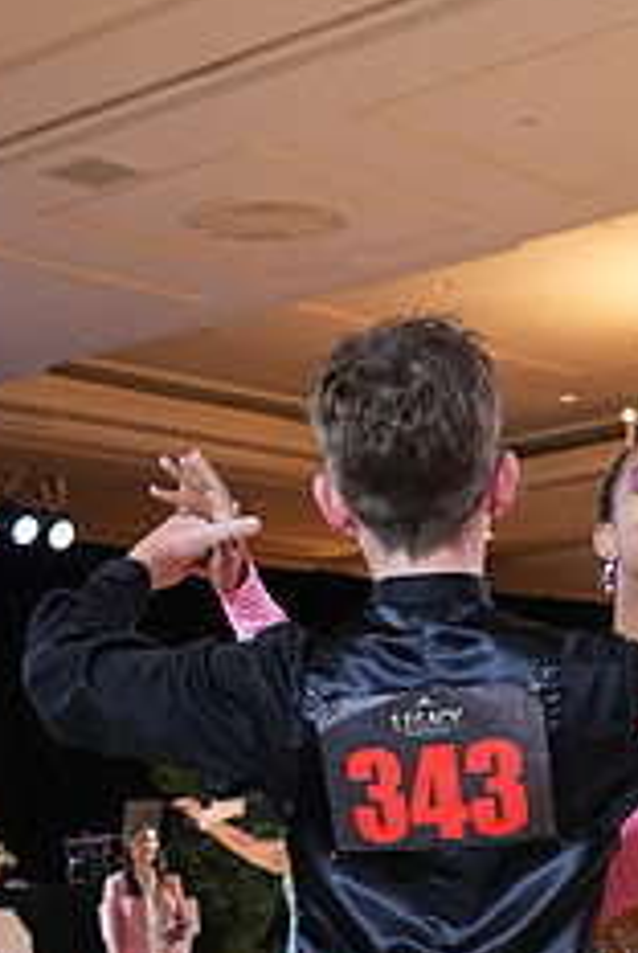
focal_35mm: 82
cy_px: 1153
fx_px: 2173
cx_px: 599
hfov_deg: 16.4
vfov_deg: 22.7
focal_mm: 33
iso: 5000
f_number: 5
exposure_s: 1/200
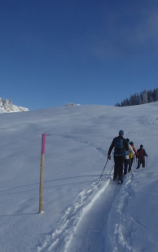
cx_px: 127
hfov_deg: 35.1
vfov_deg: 55.3
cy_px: 129
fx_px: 241
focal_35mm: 35
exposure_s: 1/1600
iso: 100
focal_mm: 4.3
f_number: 4
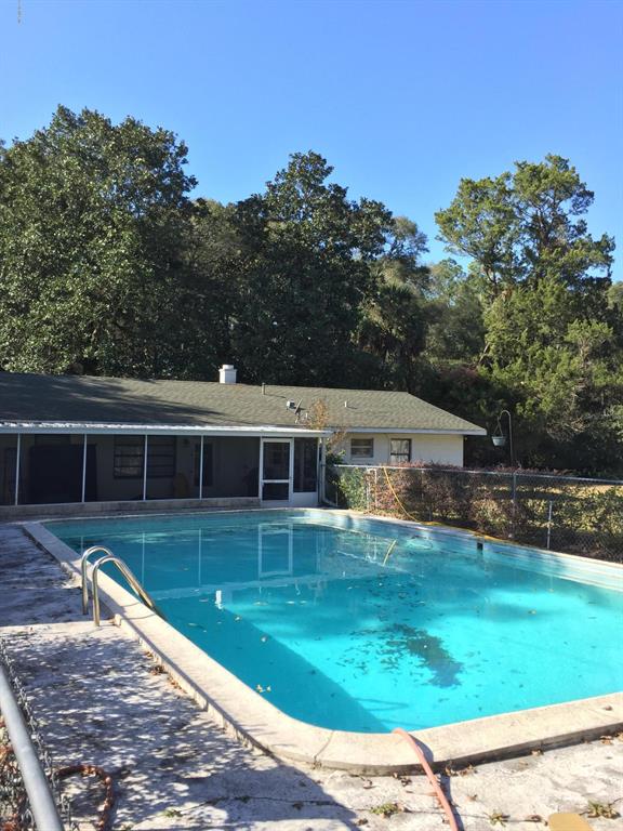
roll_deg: -1.0
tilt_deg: +3.1
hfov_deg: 48.2
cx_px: 312
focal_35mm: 29
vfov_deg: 61.7
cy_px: 416
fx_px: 696
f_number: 2.2
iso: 32
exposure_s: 1/824
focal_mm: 4.15
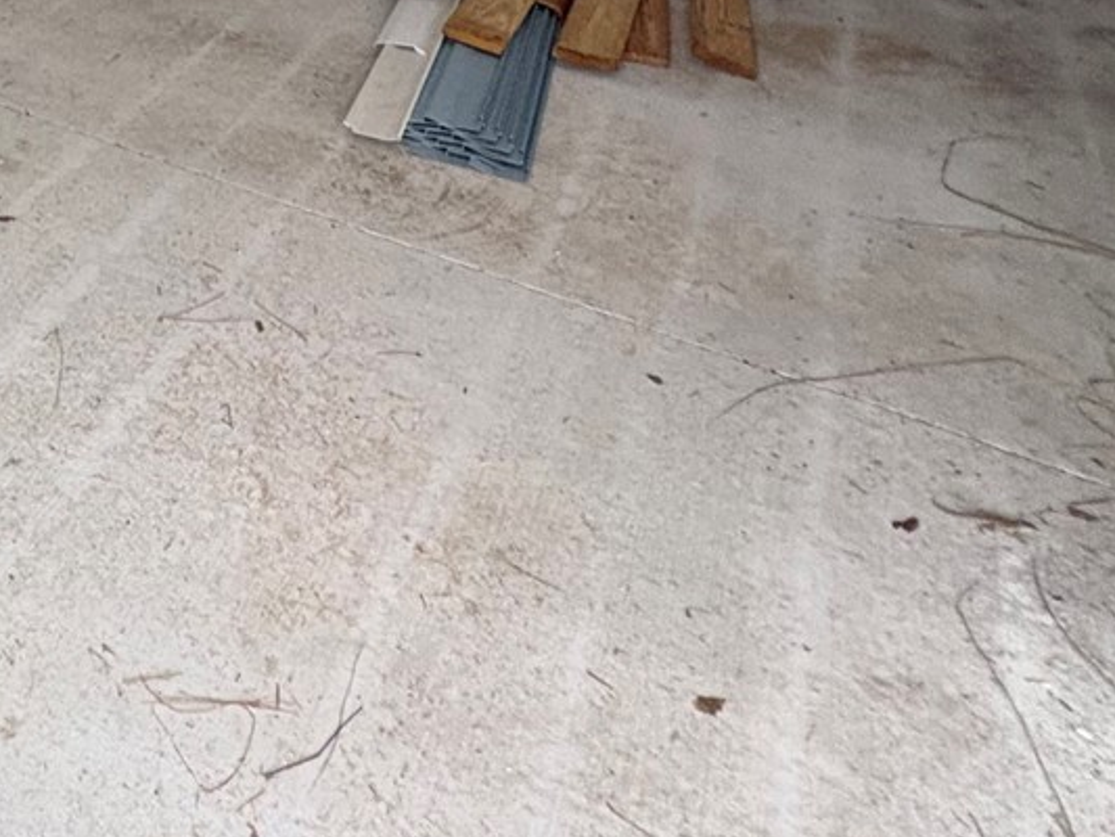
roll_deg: +0.5
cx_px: -222
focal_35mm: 42
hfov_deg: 35.3
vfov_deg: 26.4
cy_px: -370
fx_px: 1353
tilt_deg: -5.9
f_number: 2.2
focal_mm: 2.22
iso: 320
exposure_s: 1/60
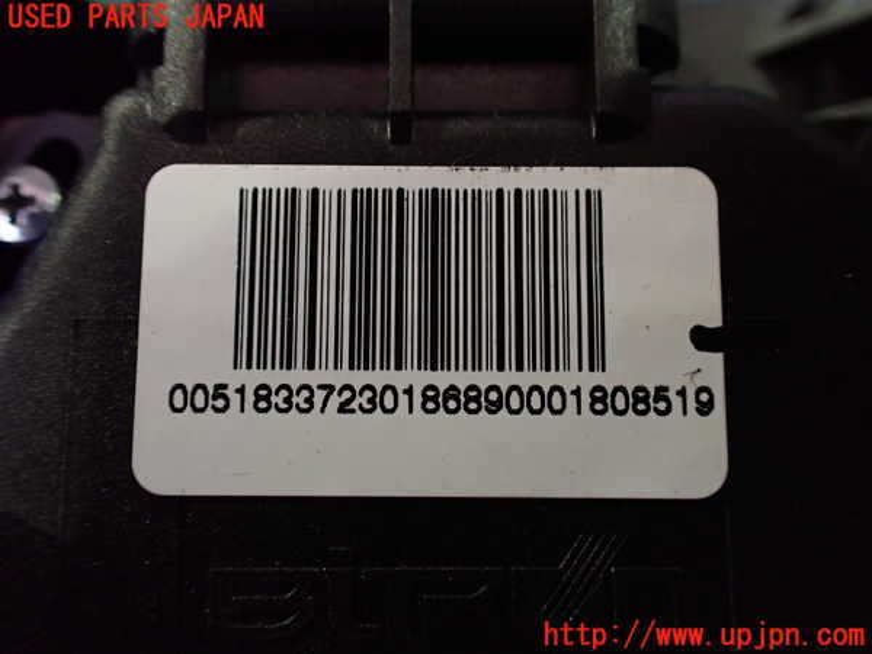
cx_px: 436
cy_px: 327
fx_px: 756
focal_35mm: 30
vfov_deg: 46.8
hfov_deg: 60.0
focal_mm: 5.4
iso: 800
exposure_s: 1/50
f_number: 2.3
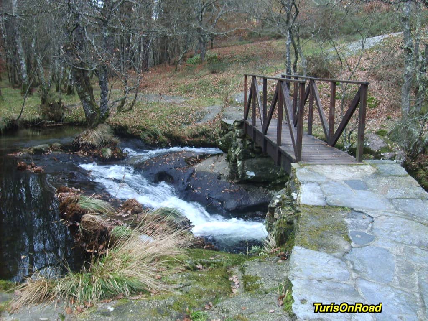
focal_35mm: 35
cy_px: 160
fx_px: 433
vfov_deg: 40.7
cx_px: 214
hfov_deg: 52.6
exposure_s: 1/30
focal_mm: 5.8
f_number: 2.8
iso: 73
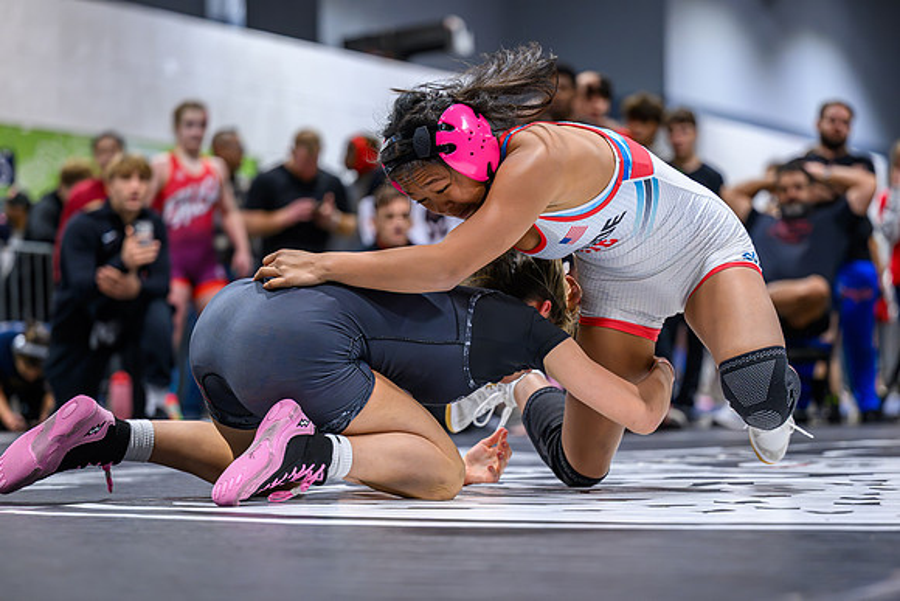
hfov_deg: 18.2
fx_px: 2814
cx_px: 520
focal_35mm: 113
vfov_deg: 12.2
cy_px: 349
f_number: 2.8
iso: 3200
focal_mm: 97
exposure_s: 1/800
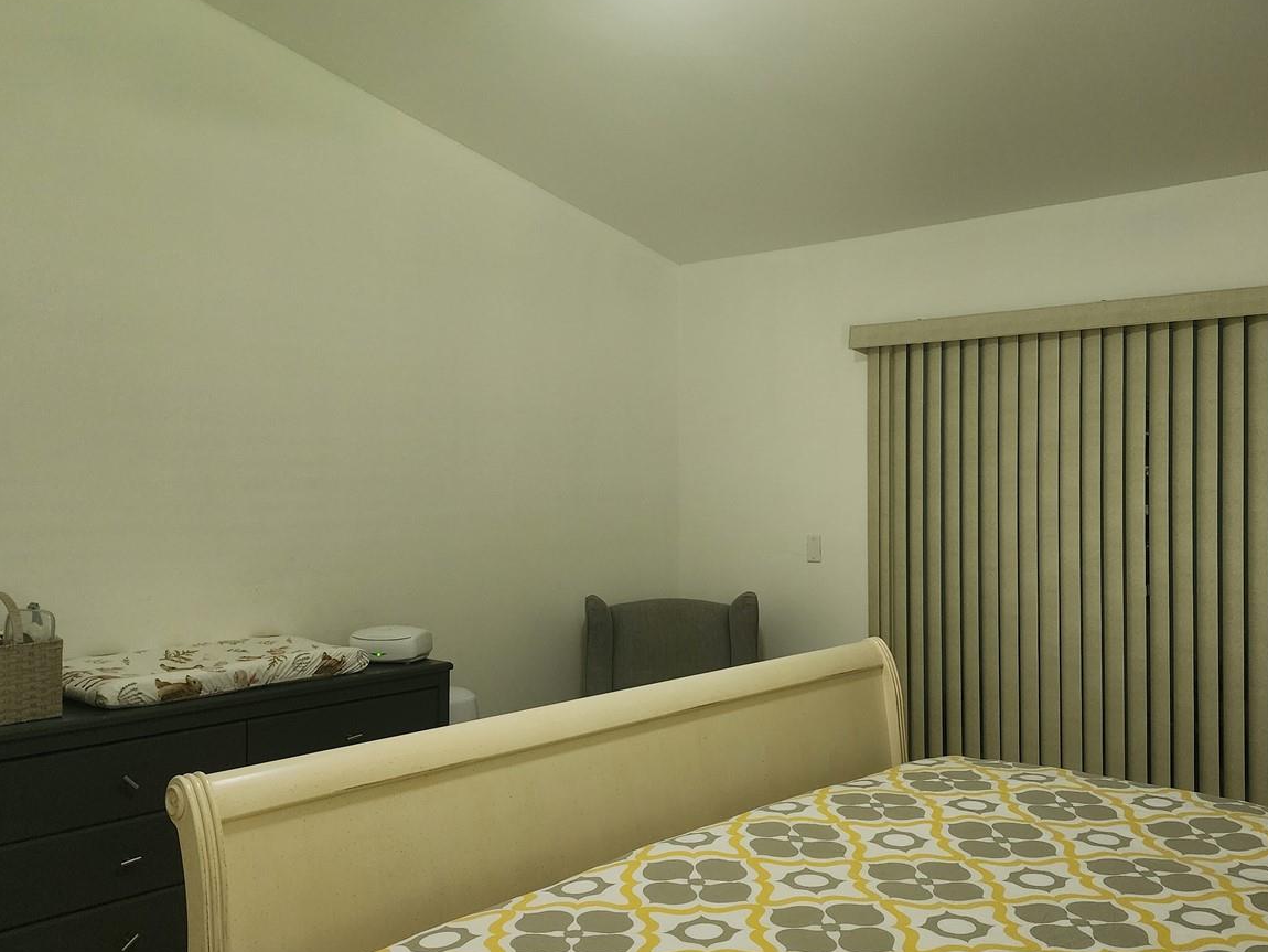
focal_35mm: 32
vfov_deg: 44.2
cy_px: 489
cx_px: 808
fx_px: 1172
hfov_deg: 56.0
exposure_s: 1/120
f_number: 1.8
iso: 400
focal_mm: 6.4
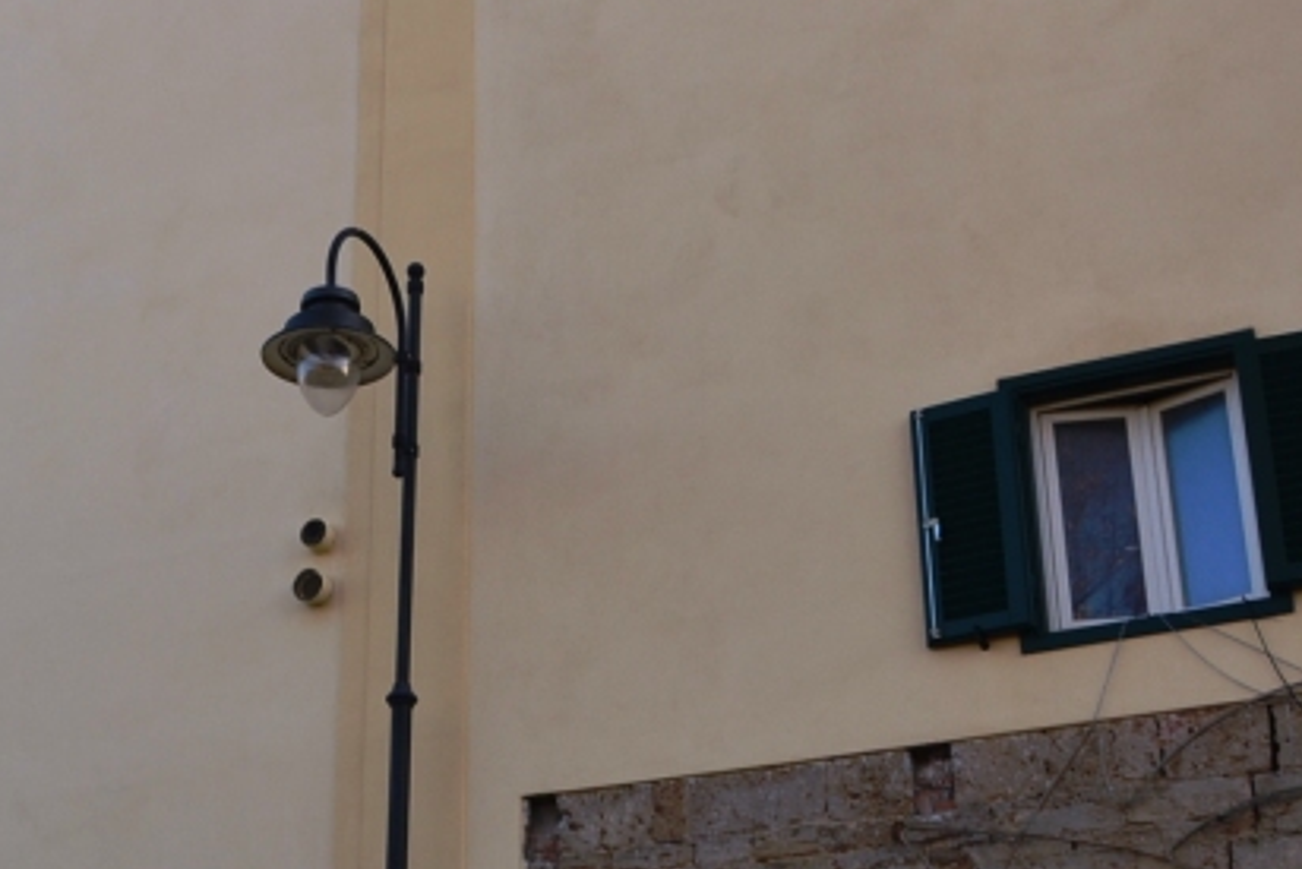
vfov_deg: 17.3
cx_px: 133
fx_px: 2831
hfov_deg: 25.1
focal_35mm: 78
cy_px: 182
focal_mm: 21
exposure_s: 1/125
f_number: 5.6
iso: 110
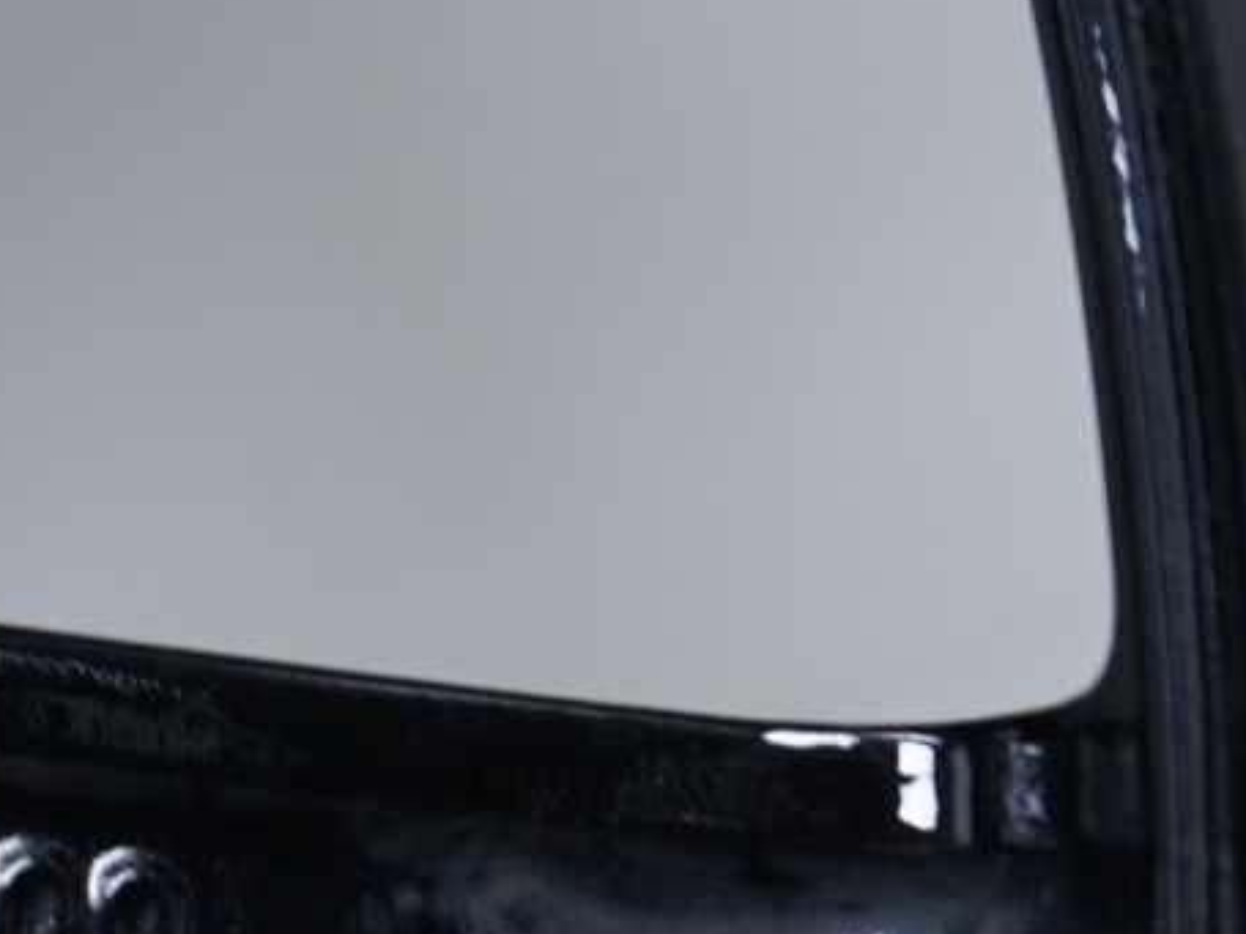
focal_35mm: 219
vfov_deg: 6.8
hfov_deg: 8.9
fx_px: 7881
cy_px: 368
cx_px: -476
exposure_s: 1/100
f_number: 7.1
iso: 250
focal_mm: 54
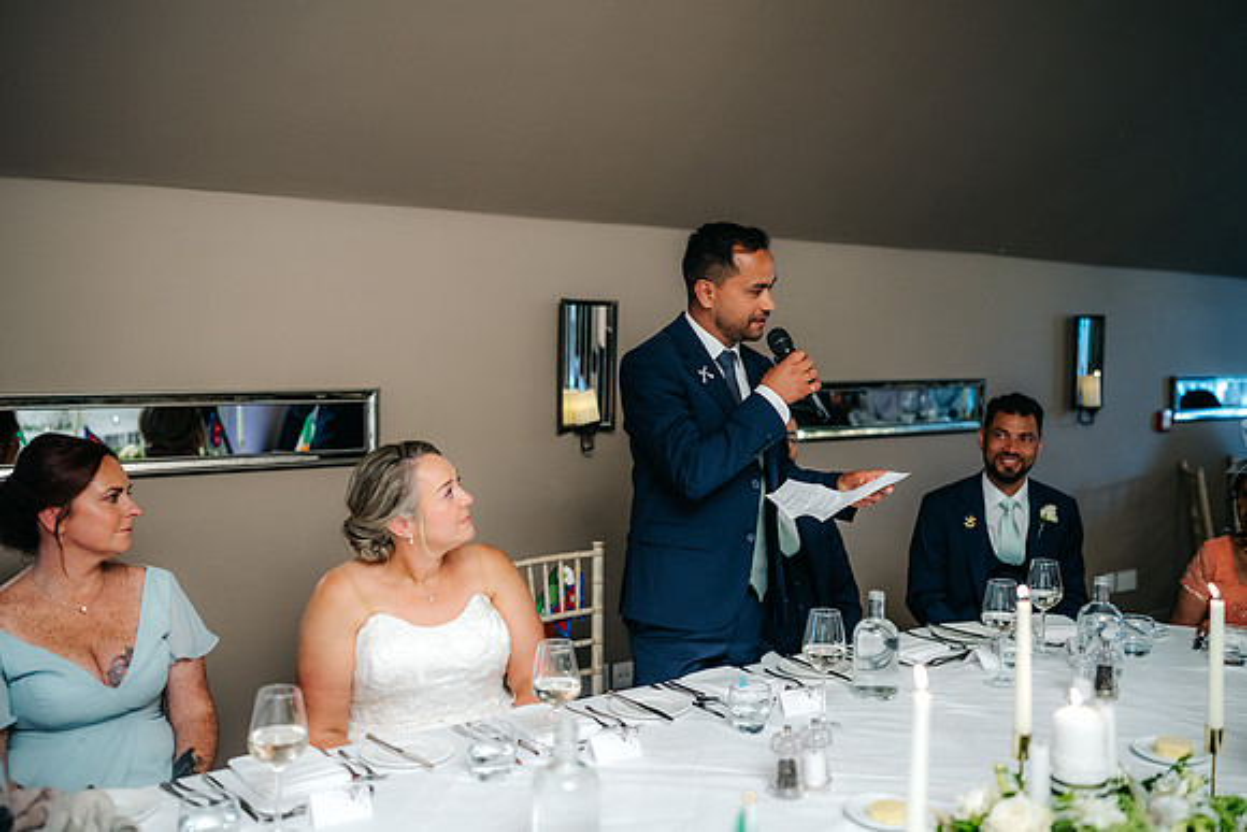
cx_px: 624
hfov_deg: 54.4
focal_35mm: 35
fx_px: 1213
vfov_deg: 37.9
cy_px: 416
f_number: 1.8
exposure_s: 1/200
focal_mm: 35
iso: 800
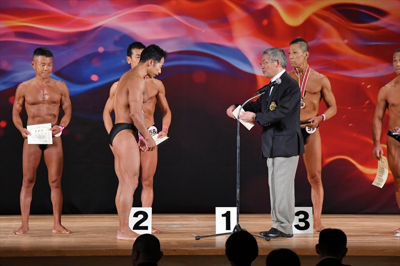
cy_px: 133
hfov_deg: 10.2
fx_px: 2243
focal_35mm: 202
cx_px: 200
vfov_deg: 6.8
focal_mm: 135
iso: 3200
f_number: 5.6
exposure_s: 1/400
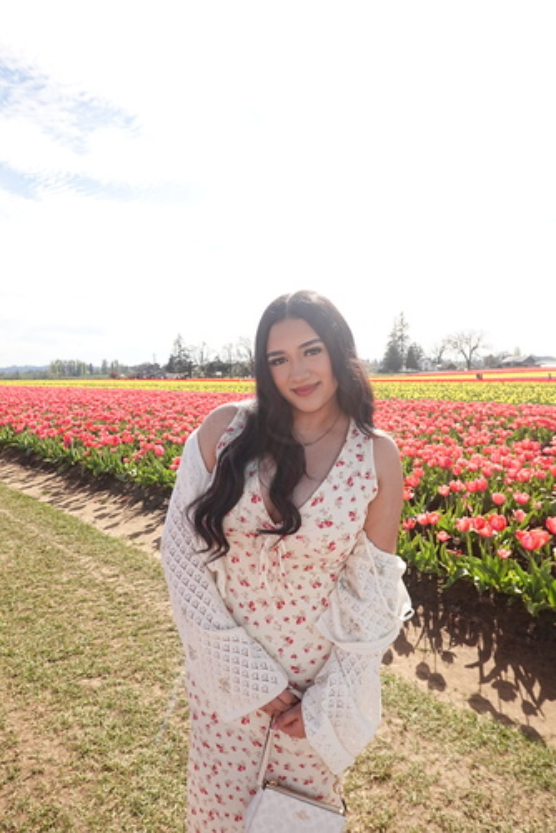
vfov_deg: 83.9
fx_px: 463
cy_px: 416
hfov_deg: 62.0
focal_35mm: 20
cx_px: 278
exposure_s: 1/640
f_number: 4
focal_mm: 7.6
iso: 125
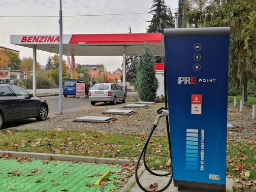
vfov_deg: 33.6
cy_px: 96
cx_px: 128
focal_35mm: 43
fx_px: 318
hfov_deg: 43.9
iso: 50
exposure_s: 1/649
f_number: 1.8
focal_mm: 5.3
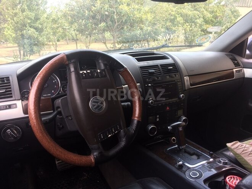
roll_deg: +0.4
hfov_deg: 61.7
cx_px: 126
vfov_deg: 48.2
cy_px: 94
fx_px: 211
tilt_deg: -16.3
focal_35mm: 29
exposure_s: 1/105
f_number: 2.2
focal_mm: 4.15
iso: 32
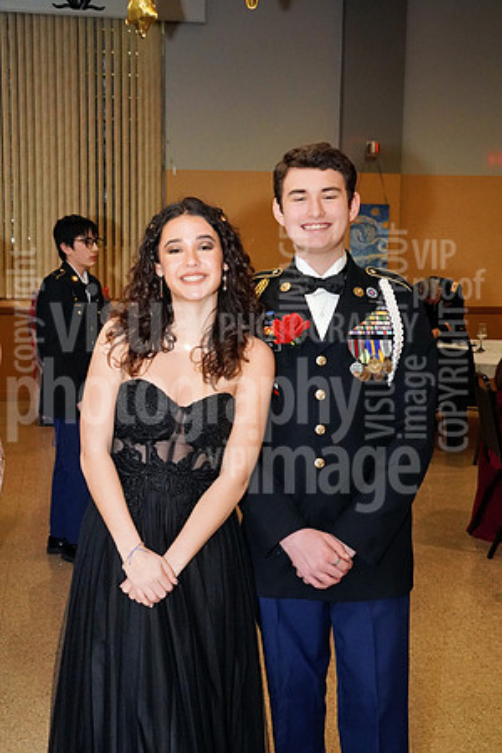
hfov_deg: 27.3
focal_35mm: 50
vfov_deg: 40.0
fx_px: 1035
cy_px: 376
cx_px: 251
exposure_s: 1/80
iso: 3200
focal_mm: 33
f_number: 7.1
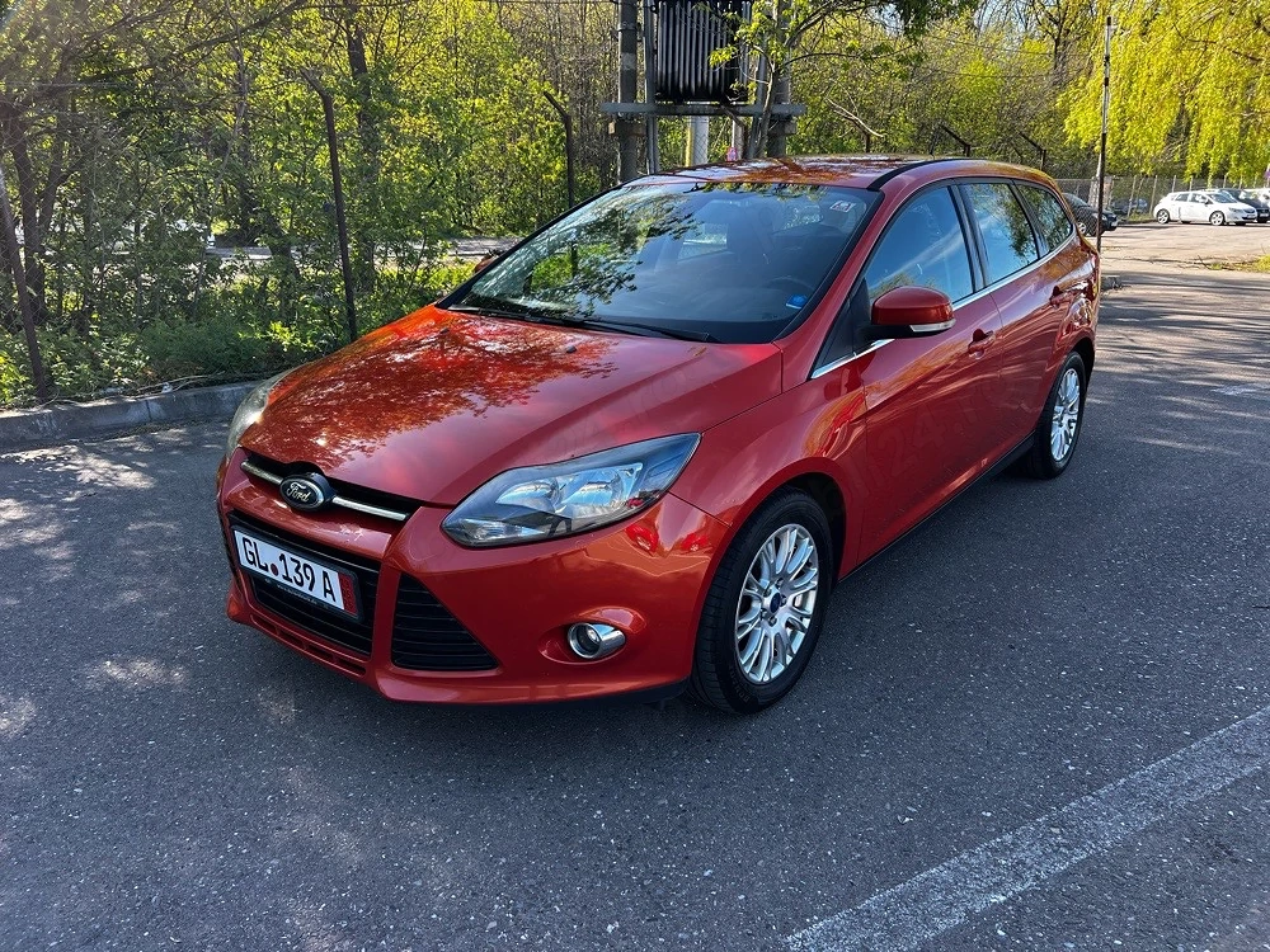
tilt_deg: -17.8
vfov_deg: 53.1
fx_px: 954
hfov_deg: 67.3
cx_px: 635
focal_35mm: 26
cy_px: 476
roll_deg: -0.3
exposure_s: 1/456
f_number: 1.5
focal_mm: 5.7
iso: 50
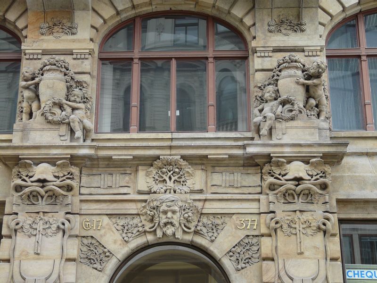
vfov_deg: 22.3
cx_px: 188
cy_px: 142
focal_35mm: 66
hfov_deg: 29.4
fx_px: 719
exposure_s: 1/60
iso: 100
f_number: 3.2
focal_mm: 10.8
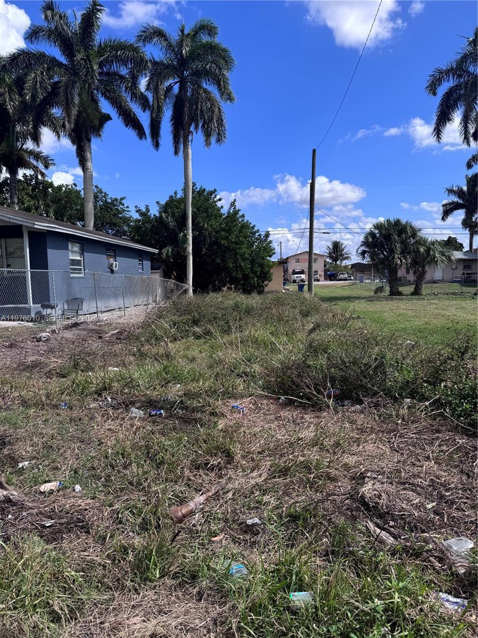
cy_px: 319
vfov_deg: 71.6
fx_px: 442
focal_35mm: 24
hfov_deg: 56.8
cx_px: 239
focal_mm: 6.76
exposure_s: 1/4950
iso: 80
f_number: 1.78
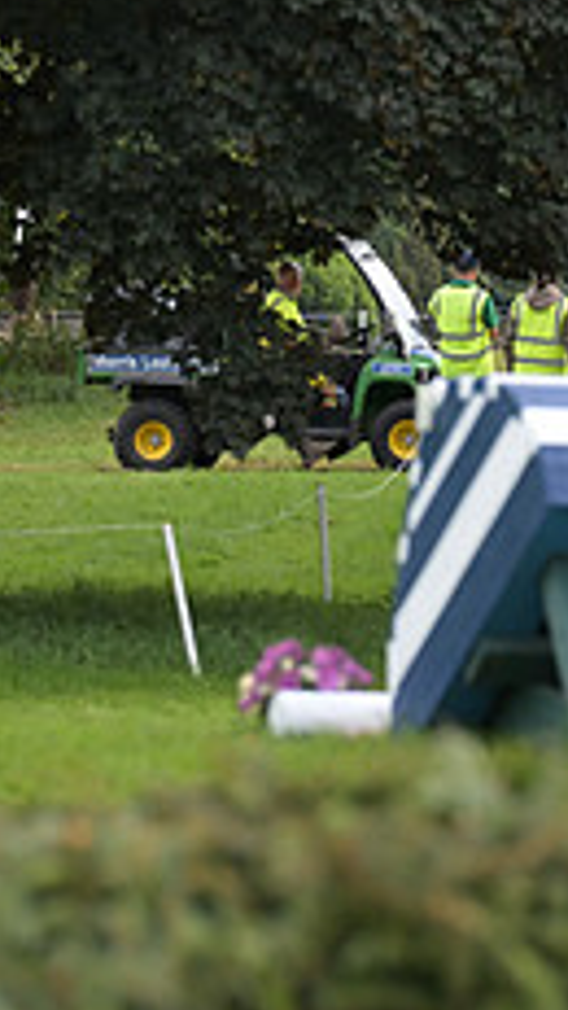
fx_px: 14105
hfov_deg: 2.3
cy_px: 321
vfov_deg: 4.1
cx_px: 1219
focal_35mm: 527
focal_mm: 200
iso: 1000
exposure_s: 1/1250
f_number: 5.6
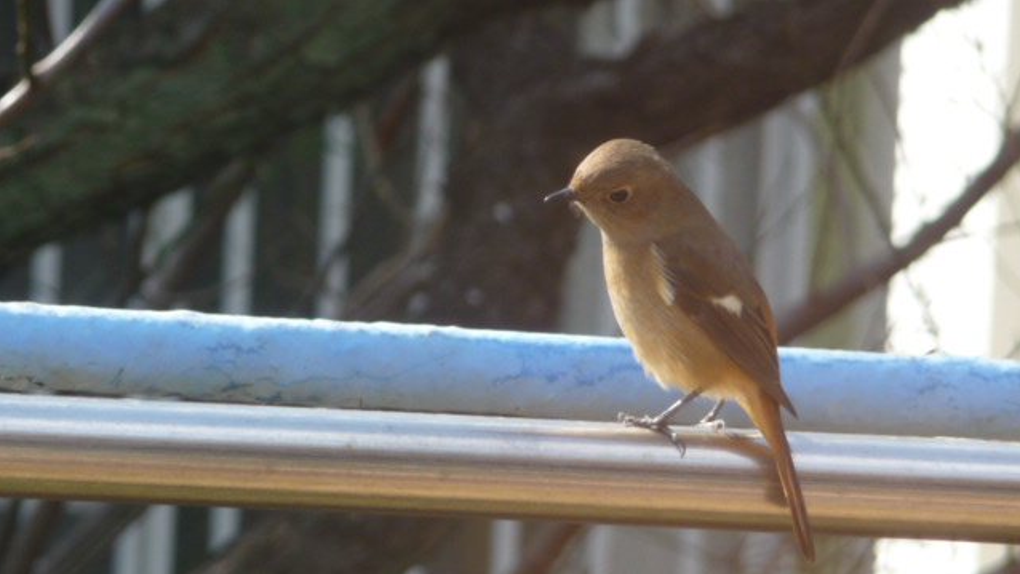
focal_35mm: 516
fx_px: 13957
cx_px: 510
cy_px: 305
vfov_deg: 2.4
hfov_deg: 4.2
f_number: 4.9
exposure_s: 1/125
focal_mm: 47
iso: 100
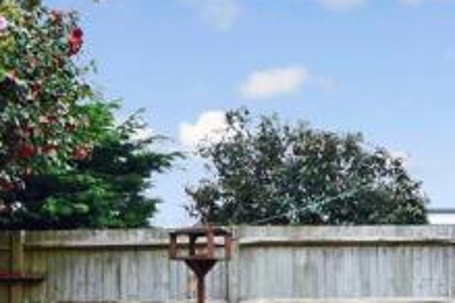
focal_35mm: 45
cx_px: 374
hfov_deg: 41.4
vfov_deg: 28.6
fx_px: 569
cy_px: 279
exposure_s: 1/125
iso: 400
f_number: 7.1
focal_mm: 10
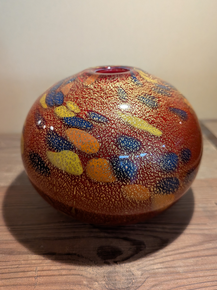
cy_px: 130
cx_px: 116
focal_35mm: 28
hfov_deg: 49.7
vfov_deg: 63.3
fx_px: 234
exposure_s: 1/120
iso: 32
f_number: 1.7
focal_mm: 4.53
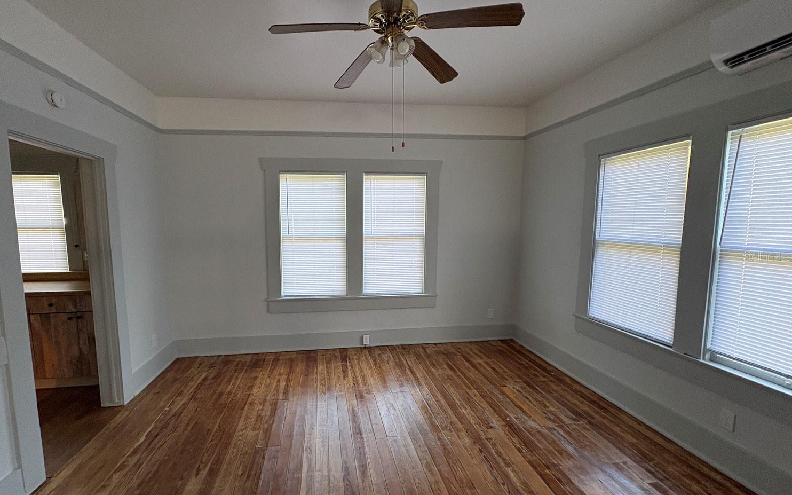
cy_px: 256
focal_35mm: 16
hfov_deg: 97.6
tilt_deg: -4.9
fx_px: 345
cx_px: 366
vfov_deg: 71.2
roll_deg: +1.6
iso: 250
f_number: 2.2
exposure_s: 1/87
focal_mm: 2.22
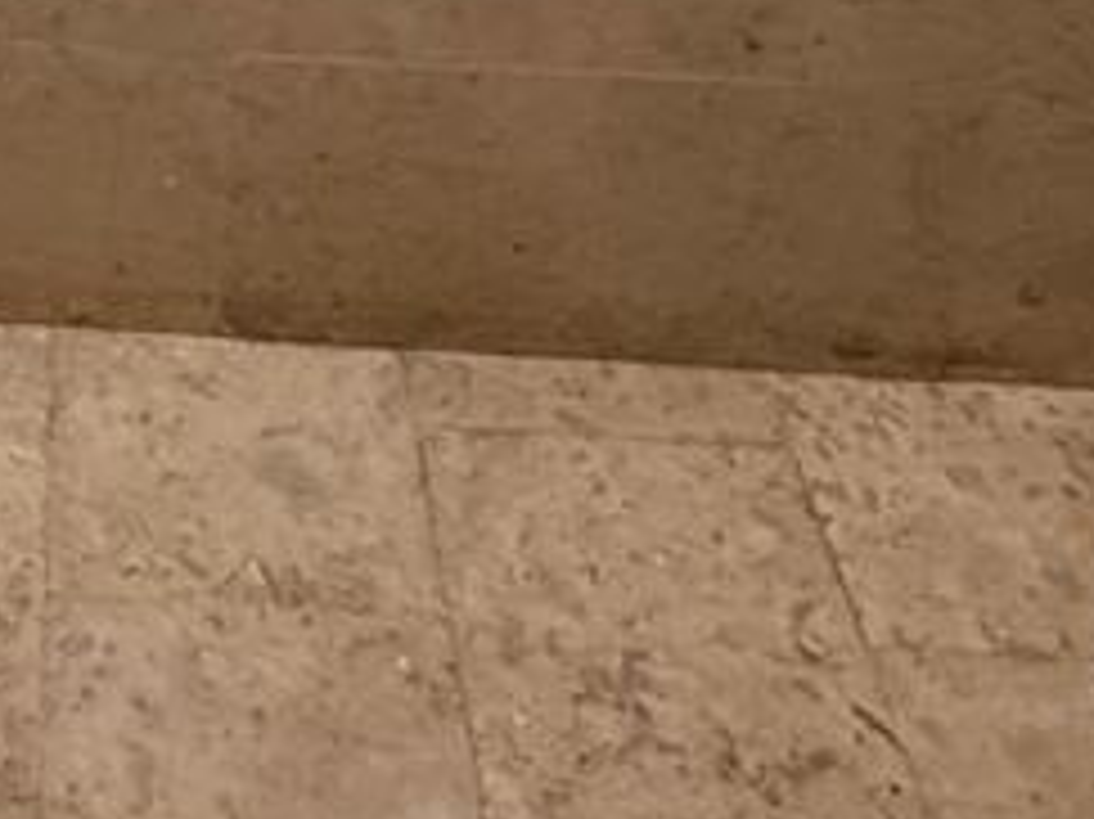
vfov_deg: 17.3
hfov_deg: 30.2
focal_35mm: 59
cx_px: -27
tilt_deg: -16.6
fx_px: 1864
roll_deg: +0.1
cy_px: -855
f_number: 2.2
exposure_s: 1/60
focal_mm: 2.22
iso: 320
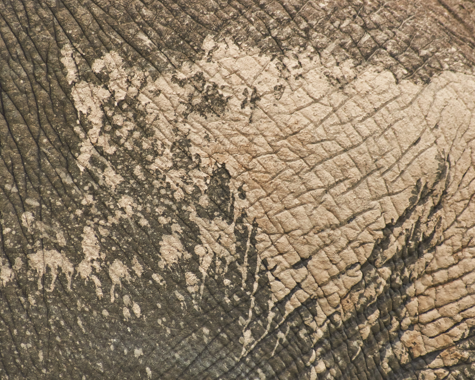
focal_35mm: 678
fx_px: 9531
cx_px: 228
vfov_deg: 2.3
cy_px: 190
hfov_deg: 2.9
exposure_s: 1/800
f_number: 6.3
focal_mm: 400
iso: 640
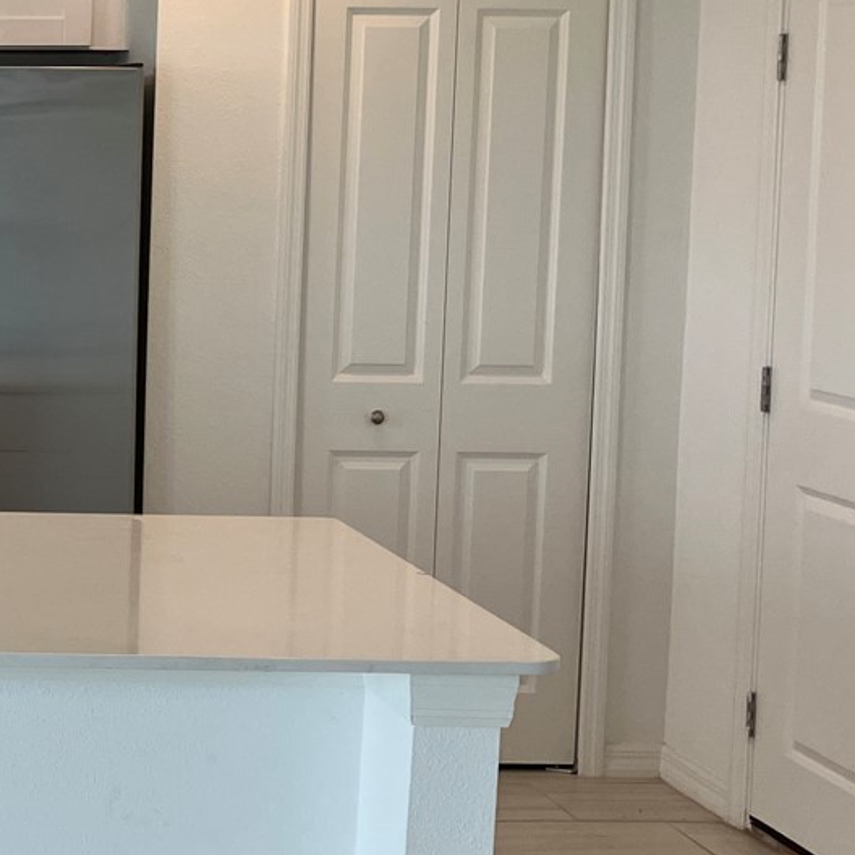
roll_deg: -0.4
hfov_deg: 20.9
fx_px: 2096
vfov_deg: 23.0
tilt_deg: -4.2
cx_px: -270
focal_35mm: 75
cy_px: 325
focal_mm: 3.99
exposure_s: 1/120
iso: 80
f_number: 1.8
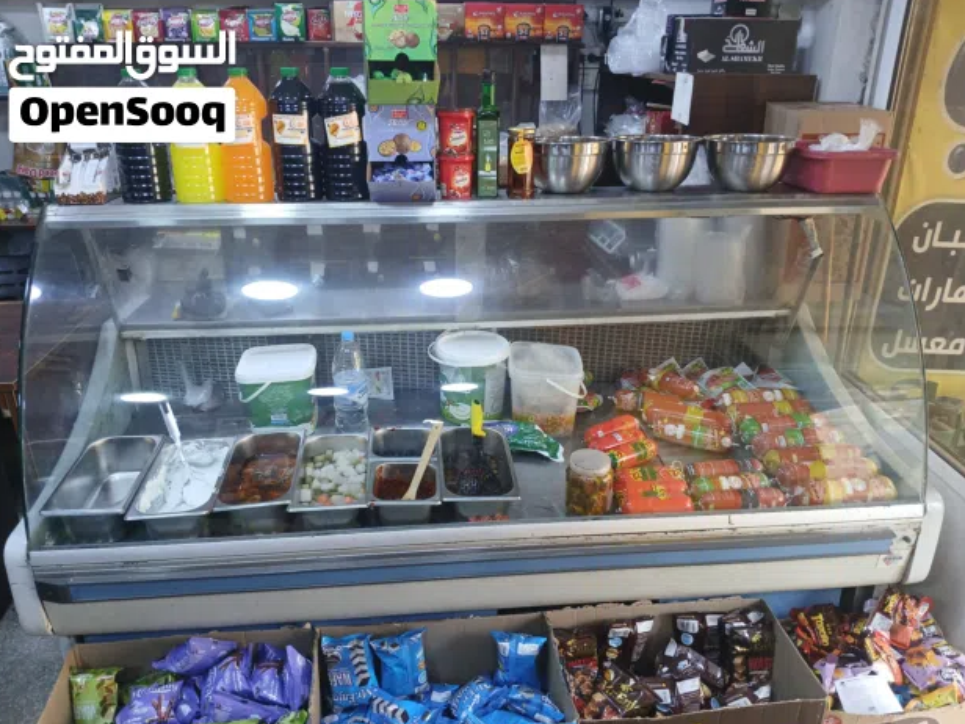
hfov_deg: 65.3
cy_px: 368
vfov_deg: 51.4
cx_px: 472
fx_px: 753
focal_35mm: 27
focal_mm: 3.98
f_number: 1.8
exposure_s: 1/50
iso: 125
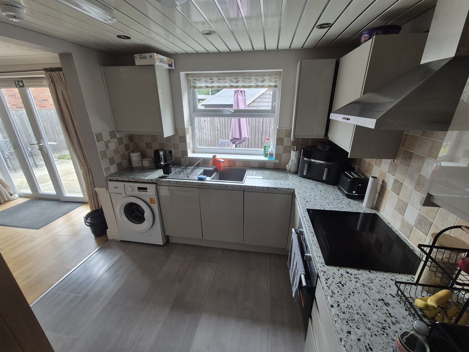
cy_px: 176
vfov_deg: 89.9
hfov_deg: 106.2
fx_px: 176
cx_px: 234
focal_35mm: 13
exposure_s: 1/50
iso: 100
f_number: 2.2
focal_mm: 2.2
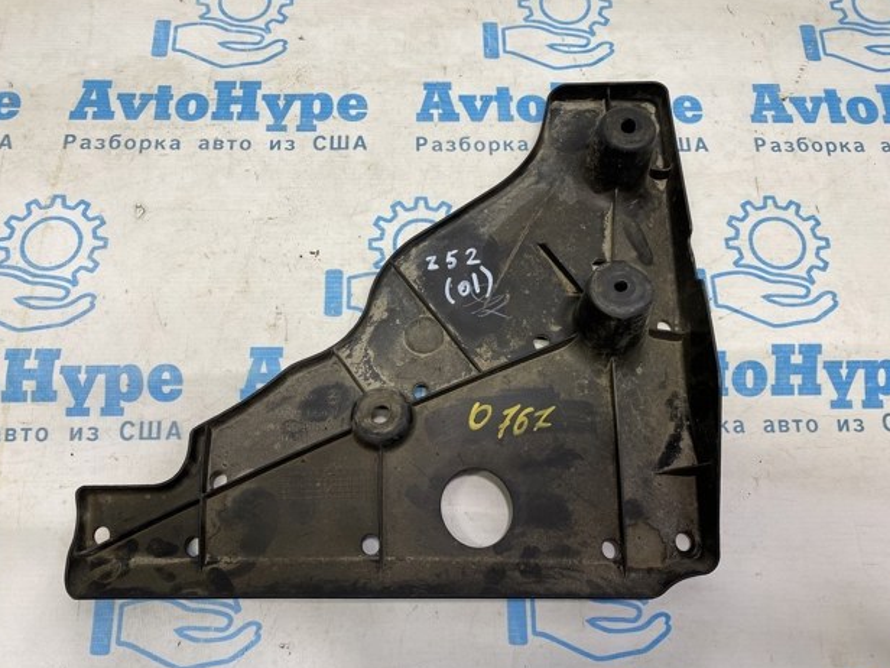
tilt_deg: -70.3
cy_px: 338
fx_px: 694
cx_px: 451
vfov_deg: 51.4
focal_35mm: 27
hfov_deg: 65.3
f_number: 1.8
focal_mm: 4.25
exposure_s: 1/100
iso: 64
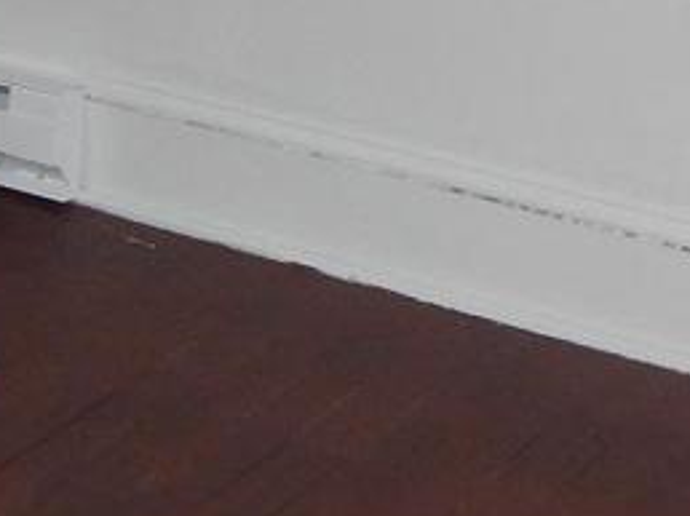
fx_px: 2449
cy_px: -278
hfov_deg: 16.0
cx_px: 219
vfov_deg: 11.5
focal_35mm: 123
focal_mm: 4
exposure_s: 1/30
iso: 200
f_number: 3
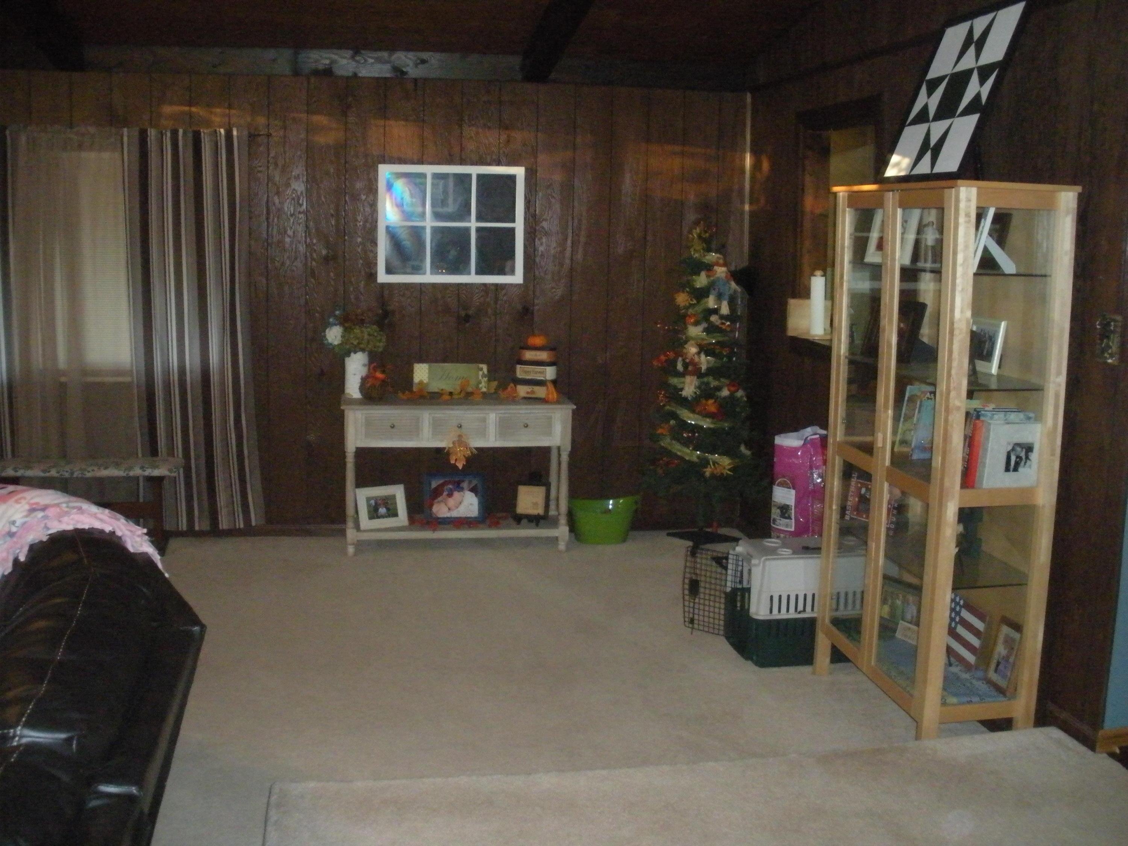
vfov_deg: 39.7
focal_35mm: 36
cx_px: 564
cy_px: 423
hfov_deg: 51.4
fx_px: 1173
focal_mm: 6.3
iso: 800
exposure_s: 1/60
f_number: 3.5
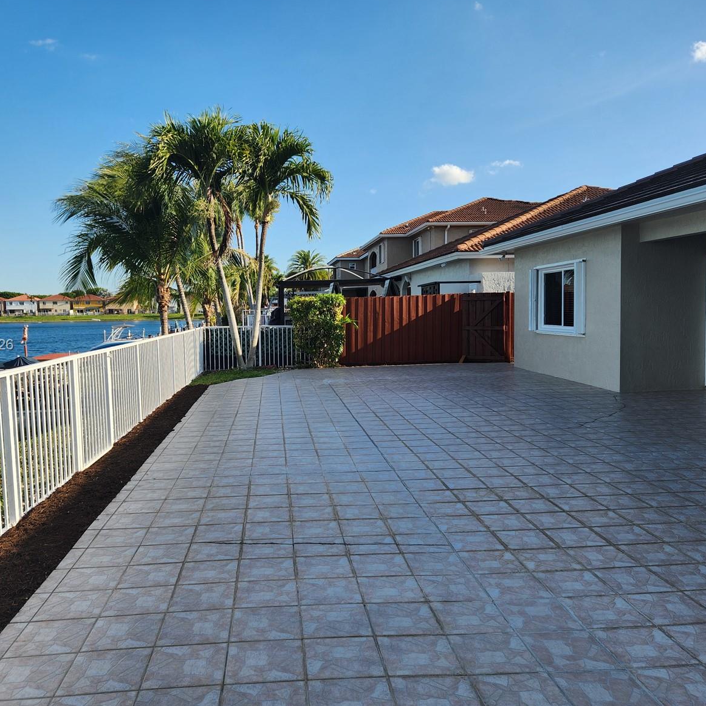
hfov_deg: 57.1
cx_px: 310
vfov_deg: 57.3
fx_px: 646
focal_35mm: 28
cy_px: 346
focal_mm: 5.4
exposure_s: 1/1163
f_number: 1.8
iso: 20
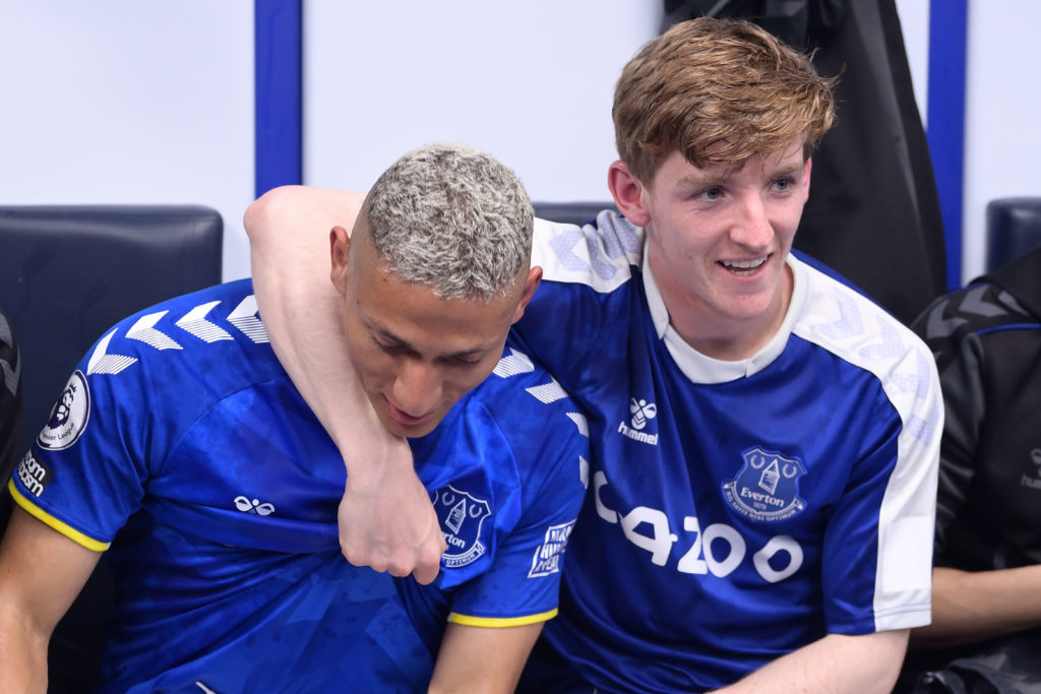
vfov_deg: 19.5
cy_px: 347
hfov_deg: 28.8
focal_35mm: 70
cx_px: 520
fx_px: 2024
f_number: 2.8
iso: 1600
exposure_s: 1/250
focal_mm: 70
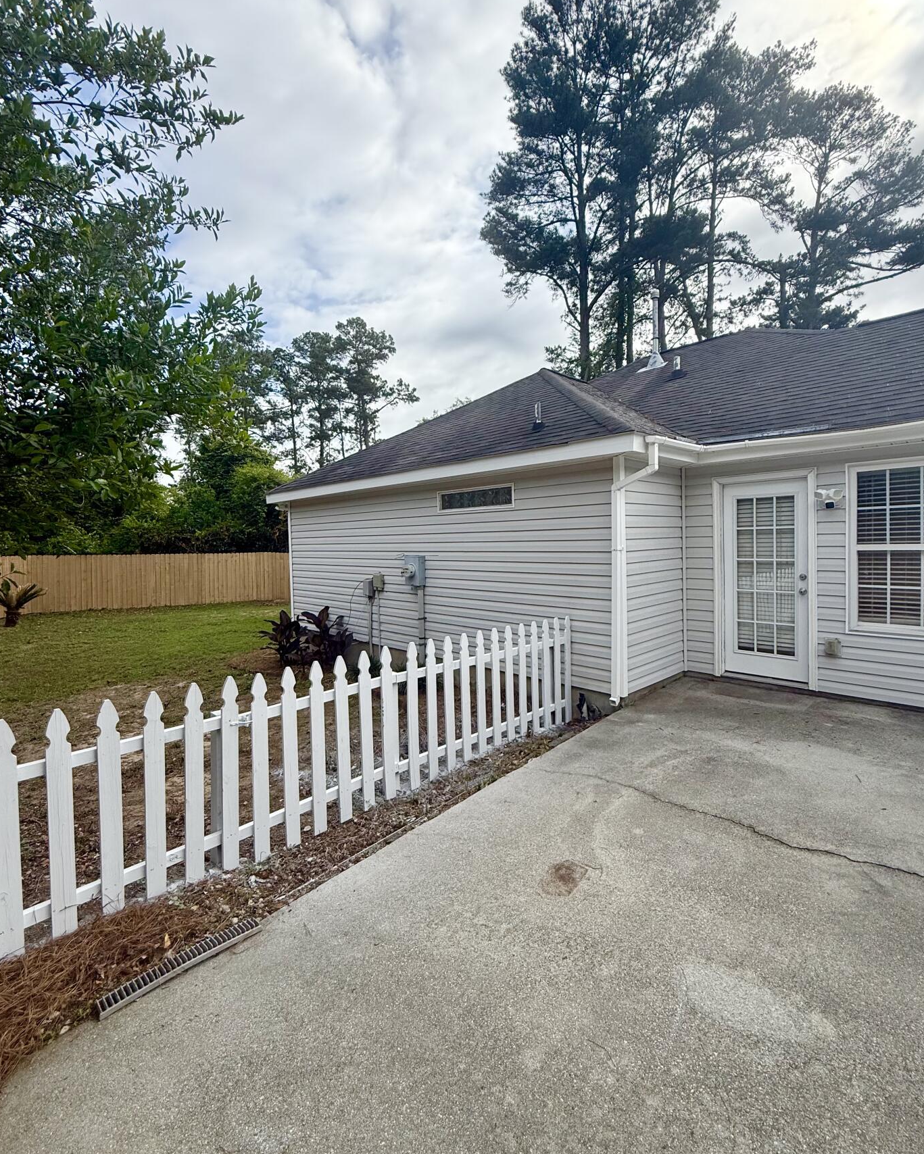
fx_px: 547
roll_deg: +1.5
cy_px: 560
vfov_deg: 93.1
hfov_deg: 80.4
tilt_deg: -1.4
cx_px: 460
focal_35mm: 16
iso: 64
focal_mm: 2.22
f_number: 2.2
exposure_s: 1/2092
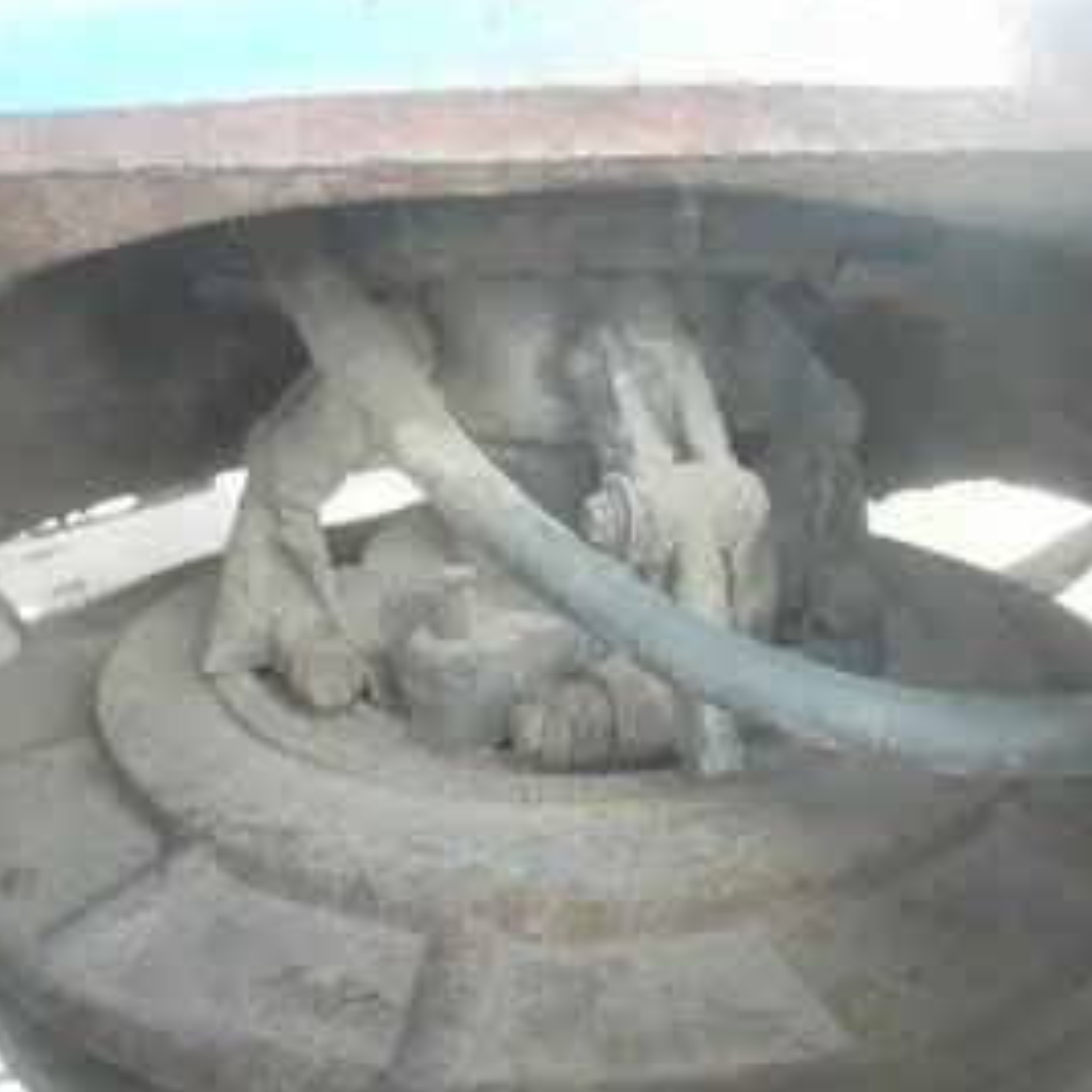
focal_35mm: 37
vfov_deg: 44.9
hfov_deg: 44.9
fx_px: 1321
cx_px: 542
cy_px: 599
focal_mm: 5
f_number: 3
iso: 80
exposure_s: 1/30
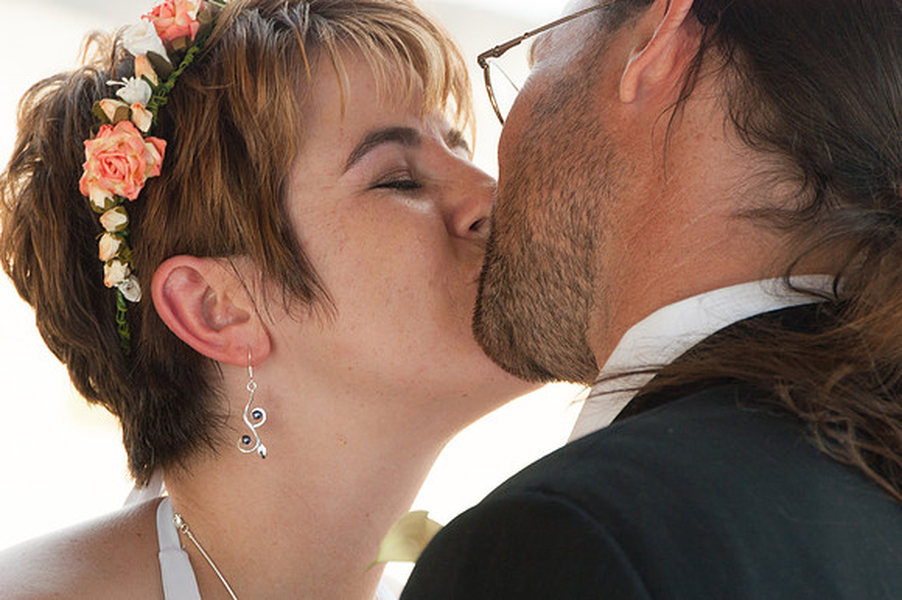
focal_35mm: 180
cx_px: 451
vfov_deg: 7.6
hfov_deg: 11.4
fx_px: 4507
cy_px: 300
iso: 200
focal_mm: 120
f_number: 7.1
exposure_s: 1/180
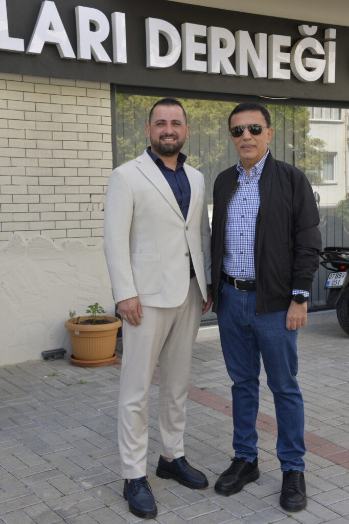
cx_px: 174
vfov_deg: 39.6
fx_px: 727
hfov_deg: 27.0
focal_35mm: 50
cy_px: 262
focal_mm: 50
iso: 500
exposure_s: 1/200
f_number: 9
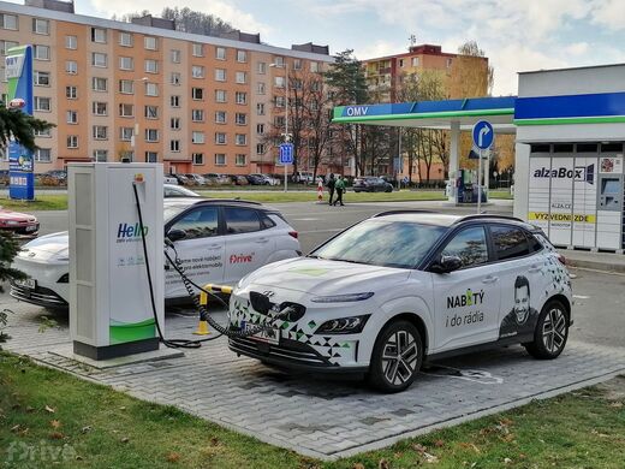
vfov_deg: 30.3
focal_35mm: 48
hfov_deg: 39.7
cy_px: 234
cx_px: 312
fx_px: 867
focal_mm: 5.3
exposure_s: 1/750
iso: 50
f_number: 1.8
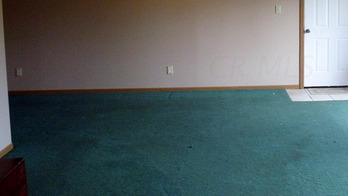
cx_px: 261
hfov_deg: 32.7
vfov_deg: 19.1
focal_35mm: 63
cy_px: 66
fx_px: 581
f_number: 2.9
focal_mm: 6.3
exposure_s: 1/60
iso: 400
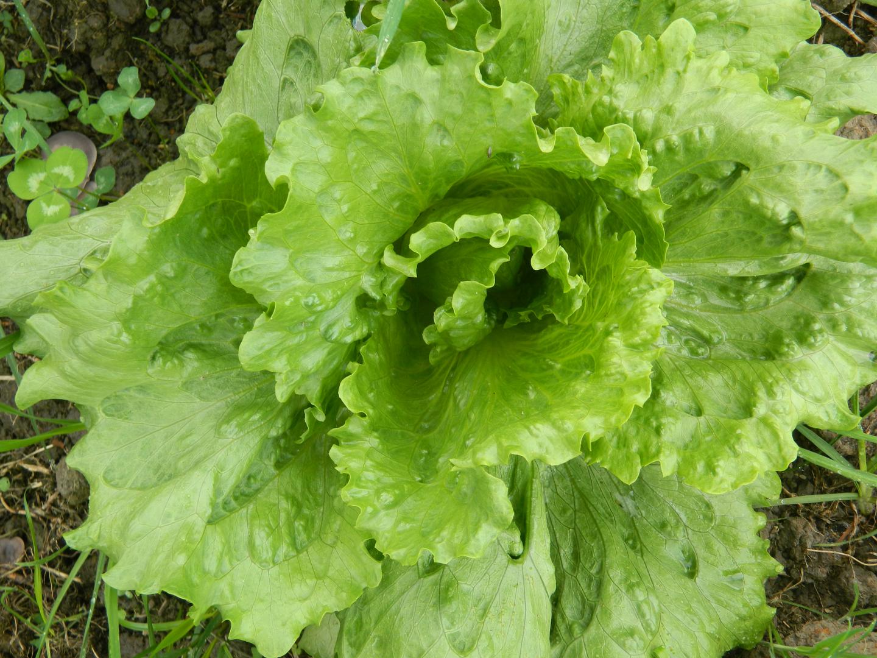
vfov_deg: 35.1
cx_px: 438
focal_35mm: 41
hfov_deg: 45.8
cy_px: 329
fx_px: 1039
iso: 80
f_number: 3.5
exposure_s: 1/80
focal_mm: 7.3
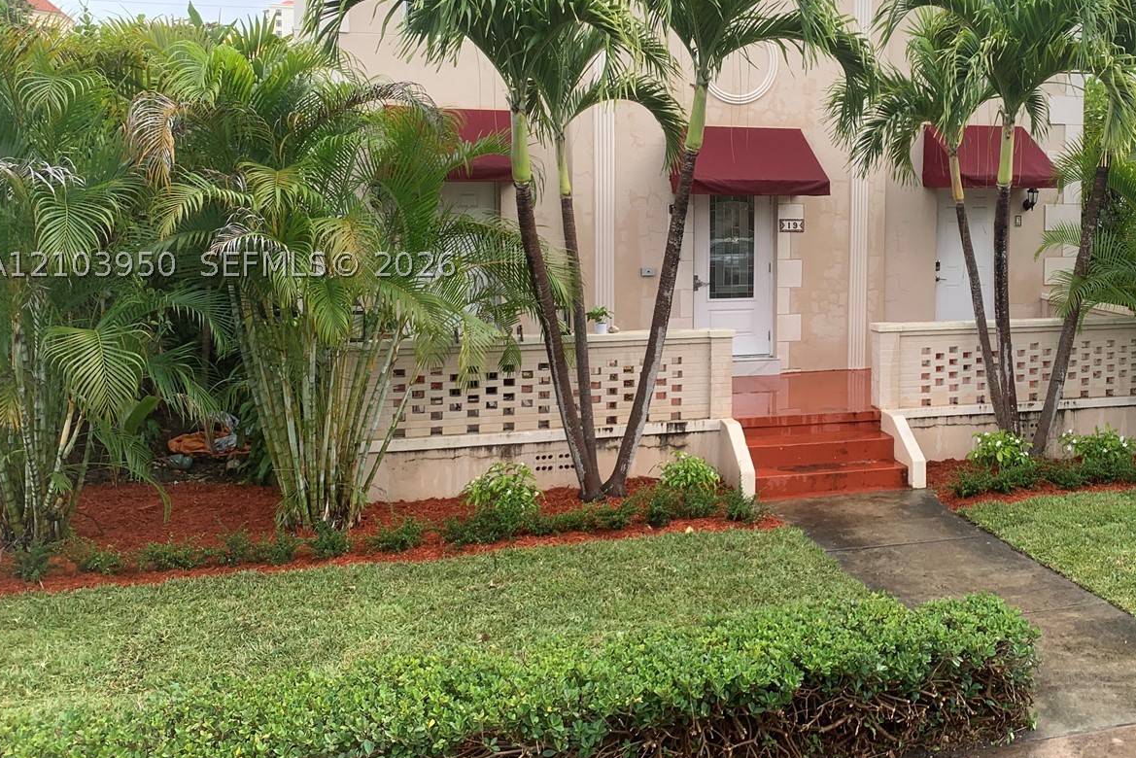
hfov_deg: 51.0
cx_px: 754
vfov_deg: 35.7
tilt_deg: -4.0
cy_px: 264
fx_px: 1168
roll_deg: -0.4
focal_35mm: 37
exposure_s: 1/771
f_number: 1.8
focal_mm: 4.25
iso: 25
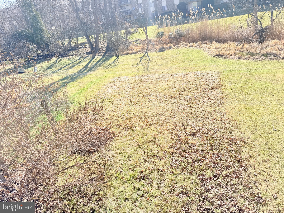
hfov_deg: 71.6
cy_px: 106
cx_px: 142
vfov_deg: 56.8
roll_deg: +10.3
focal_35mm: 24
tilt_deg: -28.9
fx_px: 197
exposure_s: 1/1314
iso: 80
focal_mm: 6.76
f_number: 1.78
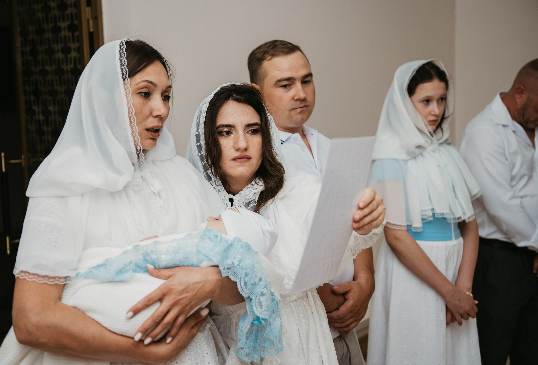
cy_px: 185
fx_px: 874
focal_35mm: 58
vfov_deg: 23.6
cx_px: 257
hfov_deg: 34.2
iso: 400
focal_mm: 56
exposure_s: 1/160
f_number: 4
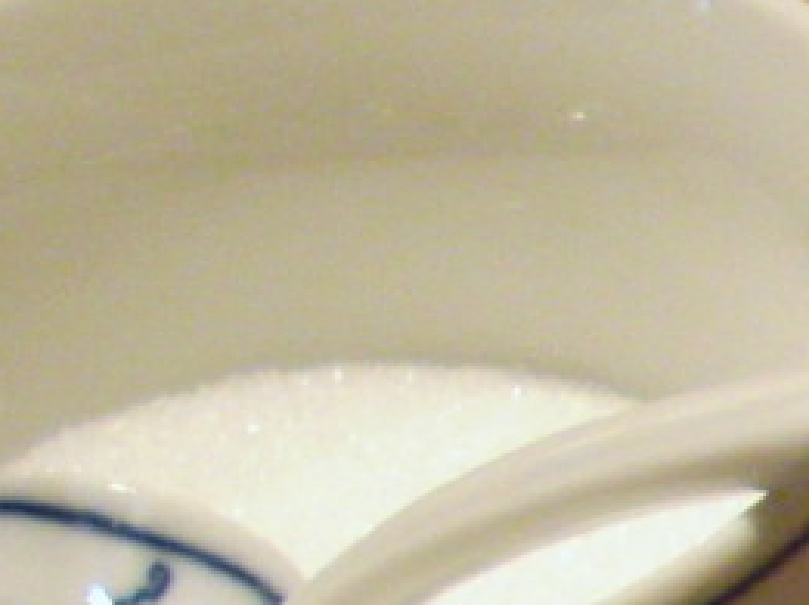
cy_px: 1154
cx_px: 2198
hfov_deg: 8.0
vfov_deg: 6.5
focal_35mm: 221
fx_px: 5158
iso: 200
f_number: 2.8
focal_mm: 6.3
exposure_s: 1/13
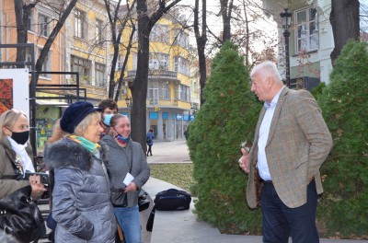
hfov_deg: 43.7
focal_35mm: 45
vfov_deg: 29.7
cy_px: 122
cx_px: 184
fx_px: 459
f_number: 9
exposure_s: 1/250
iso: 1000
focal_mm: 30
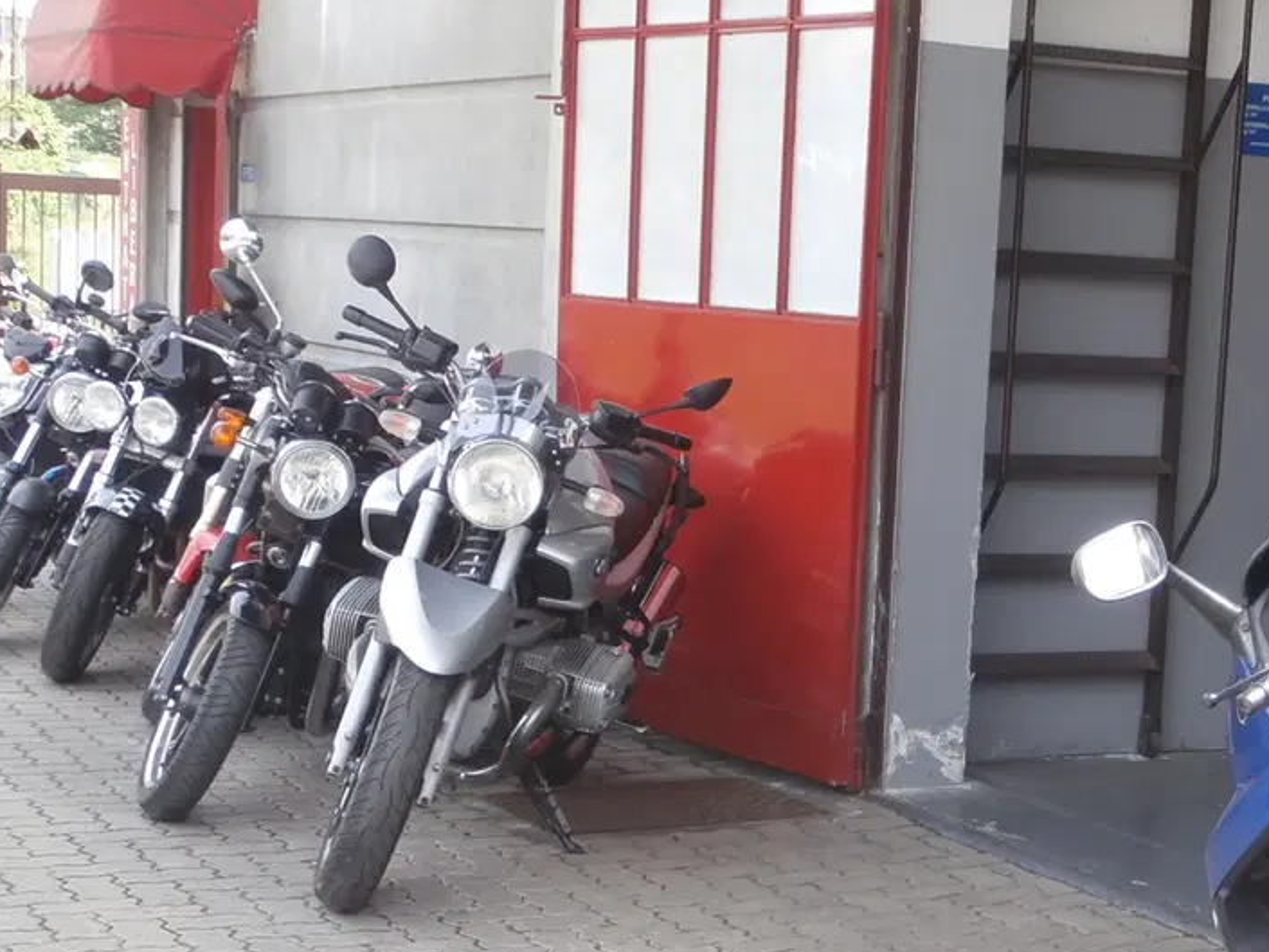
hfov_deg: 24.2
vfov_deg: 18.4
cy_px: 650
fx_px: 2933
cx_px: 891
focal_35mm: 80
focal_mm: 8.29
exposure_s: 1/100
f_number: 4.2
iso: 100
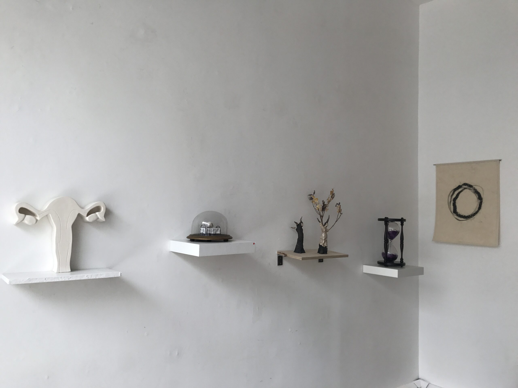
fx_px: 419
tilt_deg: +1.6
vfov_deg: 49.7
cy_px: 194
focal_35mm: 28
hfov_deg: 63.4
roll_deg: -0.8
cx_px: 259
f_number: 1.8
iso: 20
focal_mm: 3.99
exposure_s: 1/248
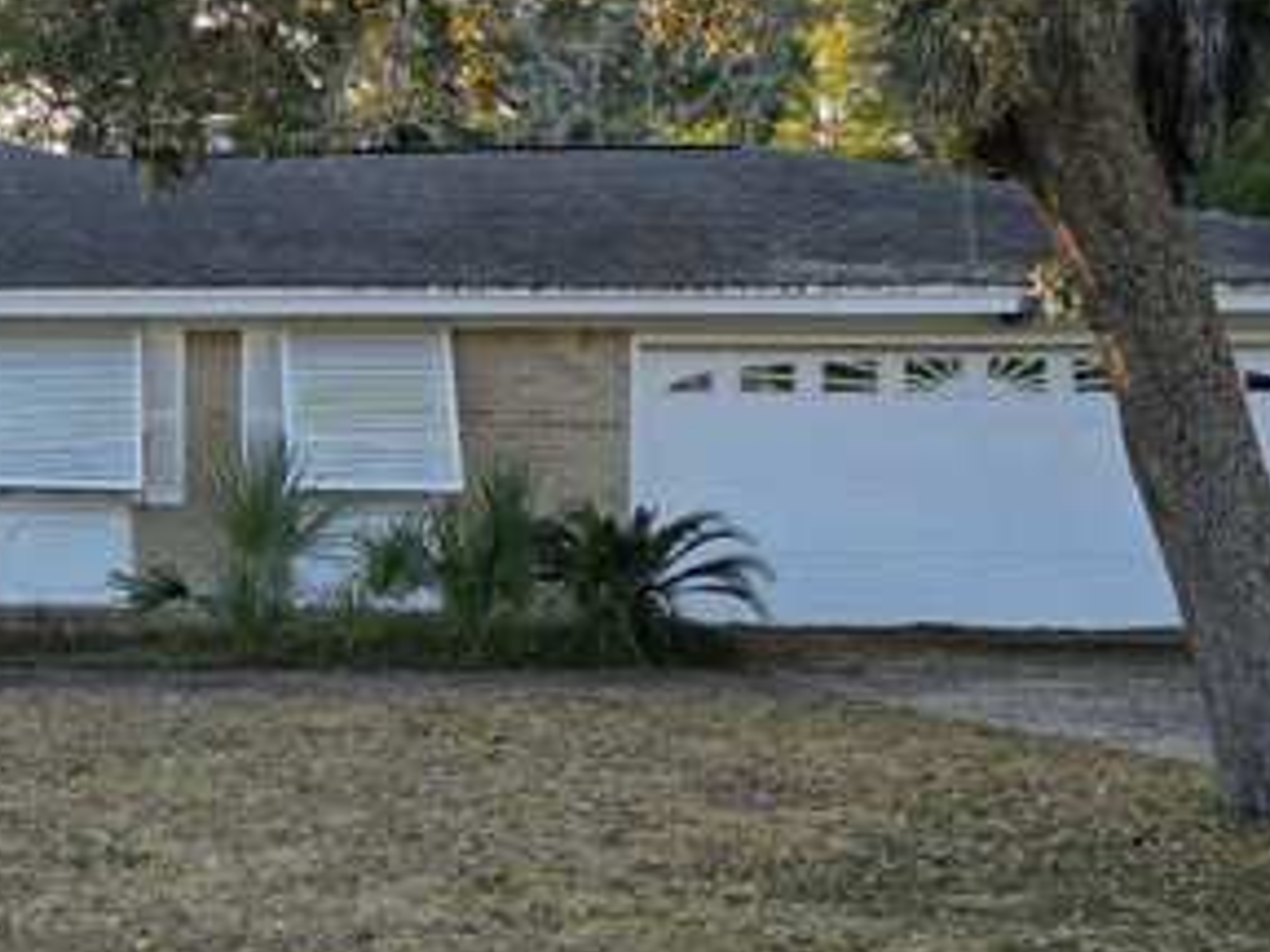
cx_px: -141
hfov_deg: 27.6
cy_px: 423
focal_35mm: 64
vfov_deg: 22.9
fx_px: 2348
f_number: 1.7
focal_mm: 6.3
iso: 25
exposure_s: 1/359
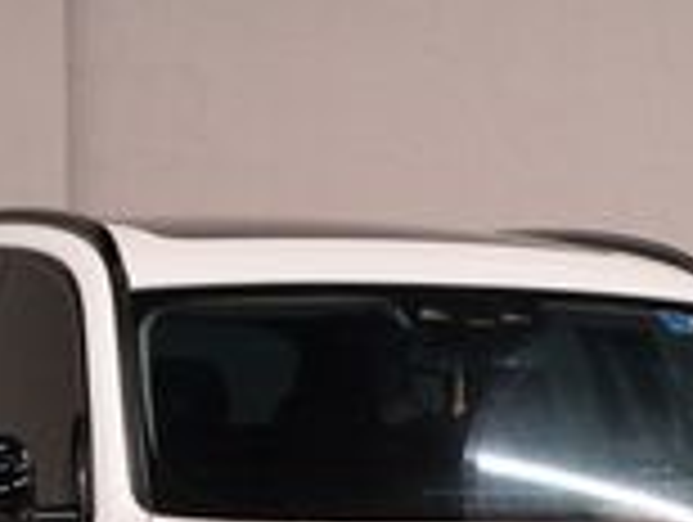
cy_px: 752
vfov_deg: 6.4
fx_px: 4632
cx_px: 546
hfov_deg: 8.5
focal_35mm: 231
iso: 3200
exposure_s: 1/100
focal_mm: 70
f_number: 4
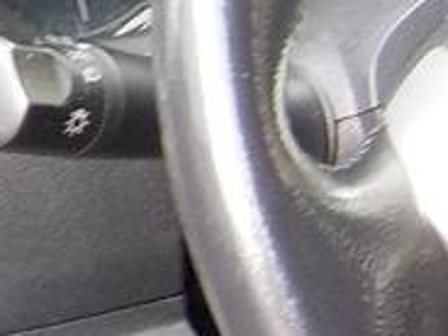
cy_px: 387
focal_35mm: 209
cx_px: 962
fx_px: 2705
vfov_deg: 7.1
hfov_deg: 8.8
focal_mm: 4.1
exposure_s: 1/30
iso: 160
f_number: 3.3
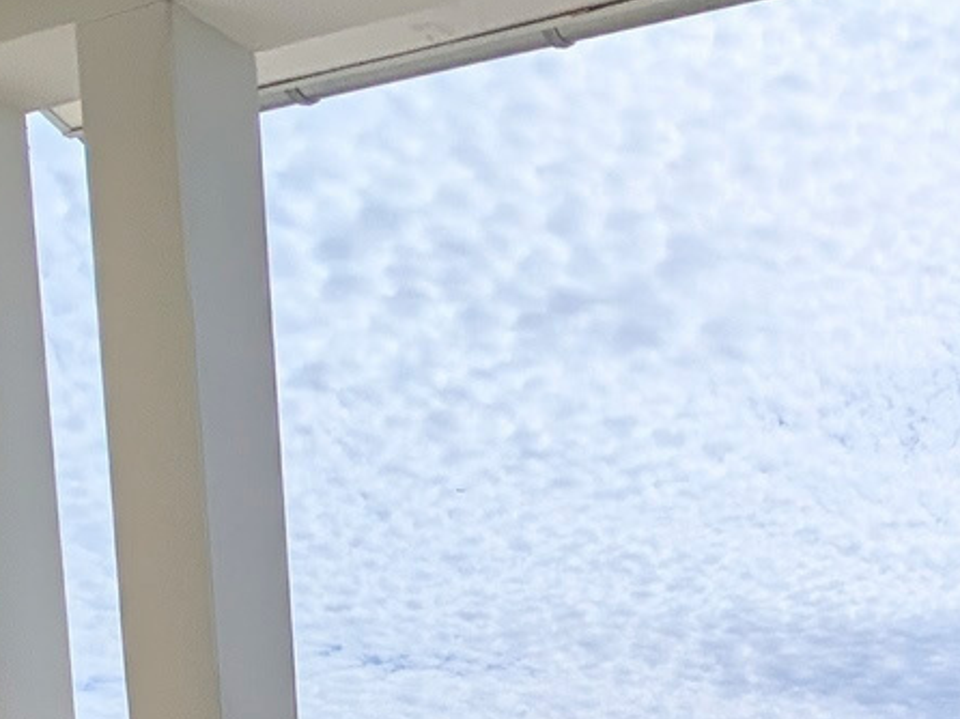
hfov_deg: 33.2
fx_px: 1524
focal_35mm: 55
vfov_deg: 20.9
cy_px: 1178
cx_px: 855
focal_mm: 2.02
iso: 54
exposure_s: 1/7299
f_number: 1.7
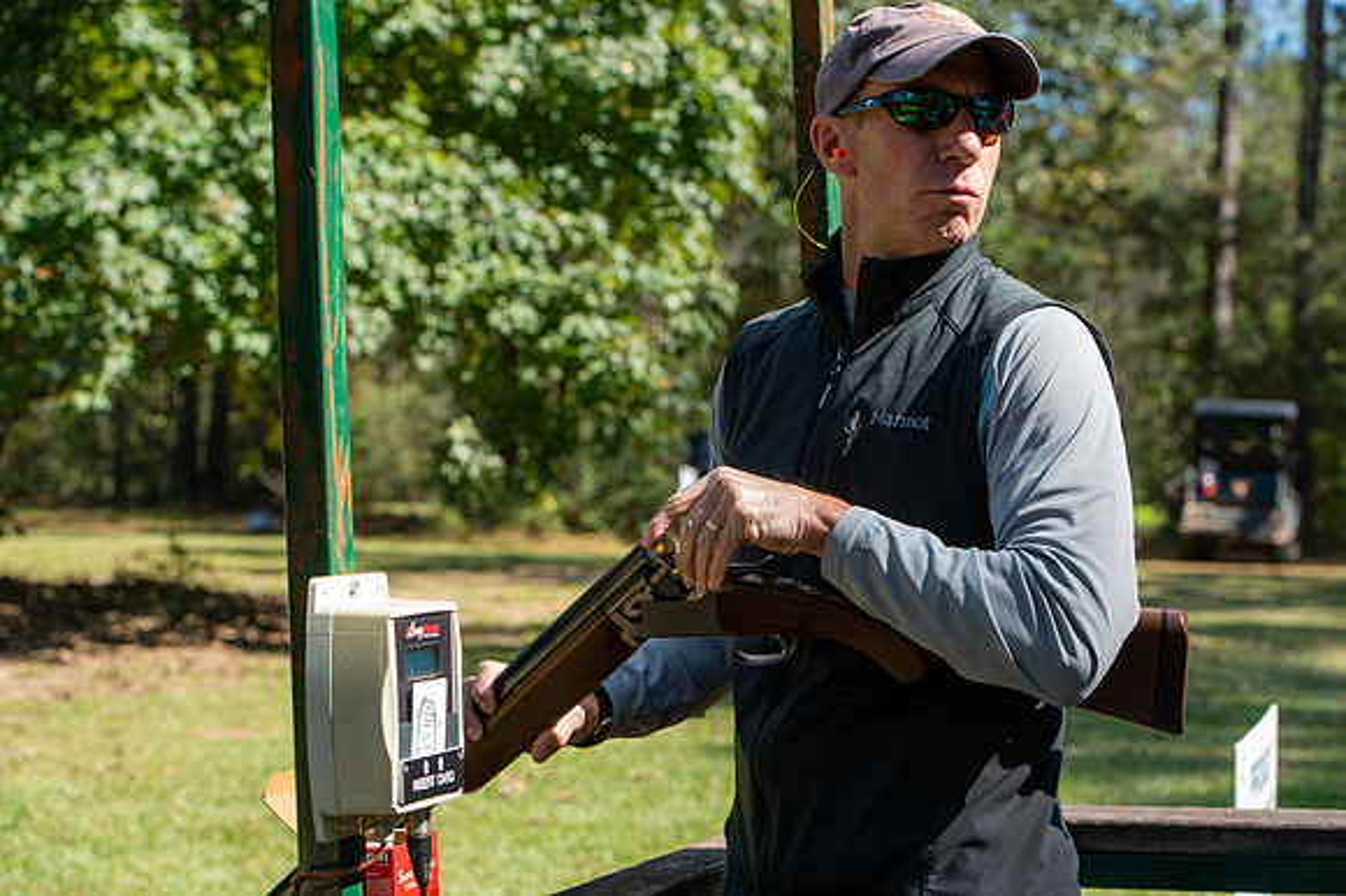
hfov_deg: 28.9
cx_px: 673
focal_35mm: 70
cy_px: 448
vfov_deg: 19.4
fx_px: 2616
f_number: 6.3
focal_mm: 70
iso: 125
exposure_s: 1/160
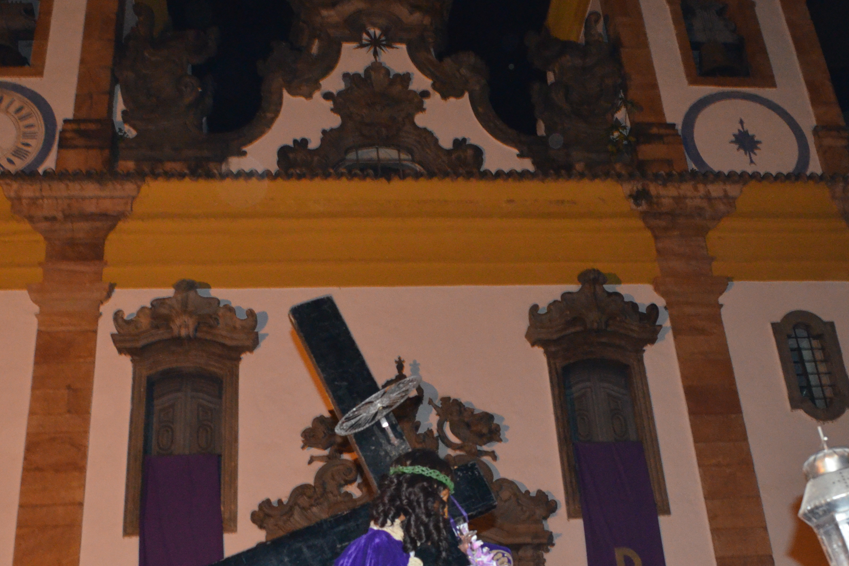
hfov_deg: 43.6
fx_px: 1061
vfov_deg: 29.8
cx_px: 447
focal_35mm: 45
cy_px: 346
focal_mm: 22
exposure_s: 1/60
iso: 3200
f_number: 7.1
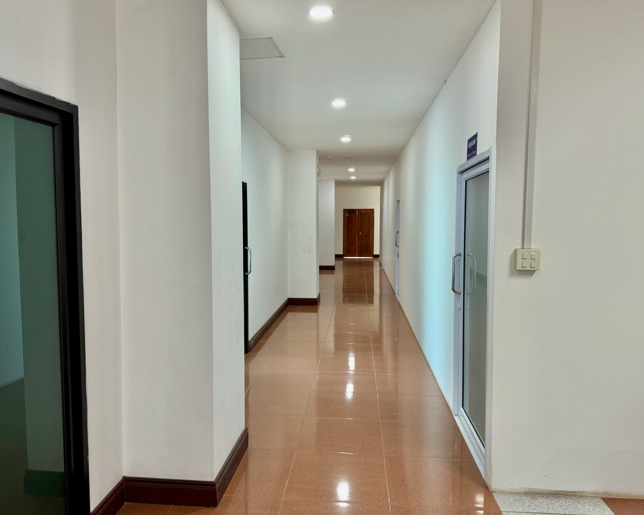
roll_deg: -0.3
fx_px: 495
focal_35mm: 26
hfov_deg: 66.0
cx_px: 309
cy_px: 251
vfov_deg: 54.9
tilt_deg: -3.8
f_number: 1.78
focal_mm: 6.76
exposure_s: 1/100
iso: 200
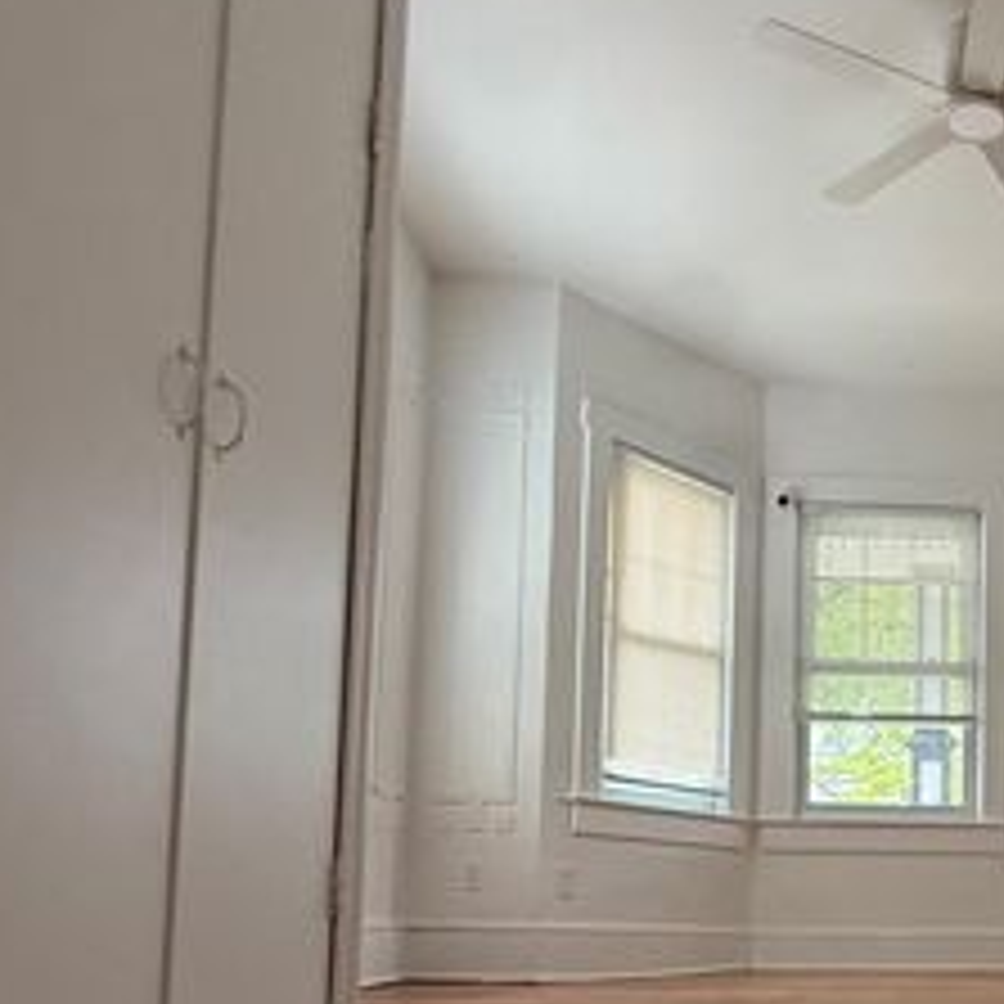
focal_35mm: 37
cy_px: 790
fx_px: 1214
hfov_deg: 41.1
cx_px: 923
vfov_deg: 43.0
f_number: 2.2
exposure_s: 1/99
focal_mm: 2.22
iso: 320
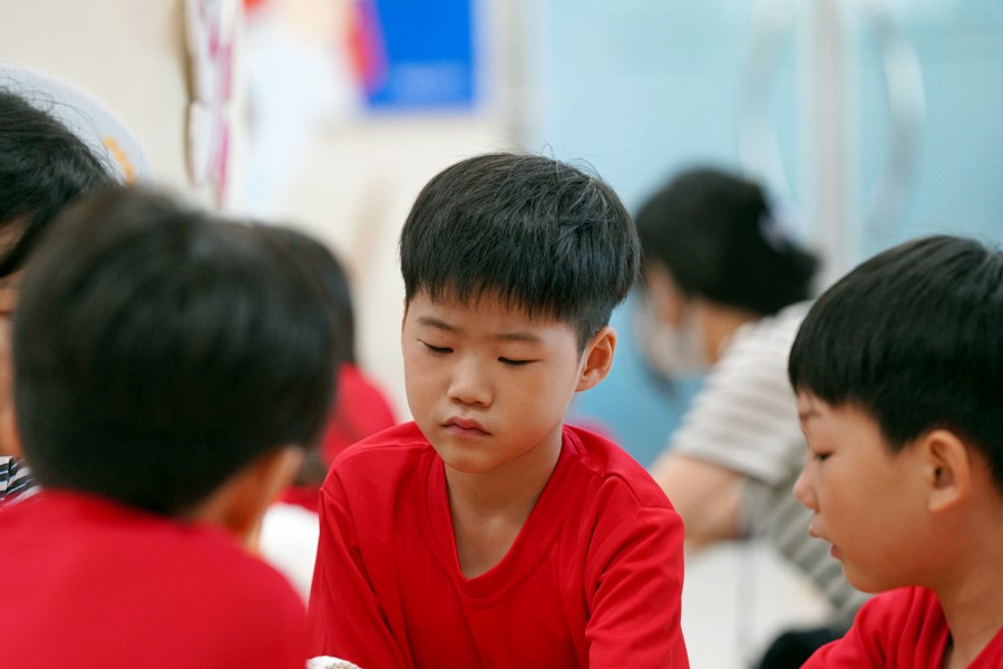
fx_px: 5237
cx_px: 502
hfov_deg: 10.9
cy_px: 334
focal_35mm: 188
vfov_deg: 7.3
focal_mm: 188
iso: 2500
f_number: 4
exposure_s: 1/200
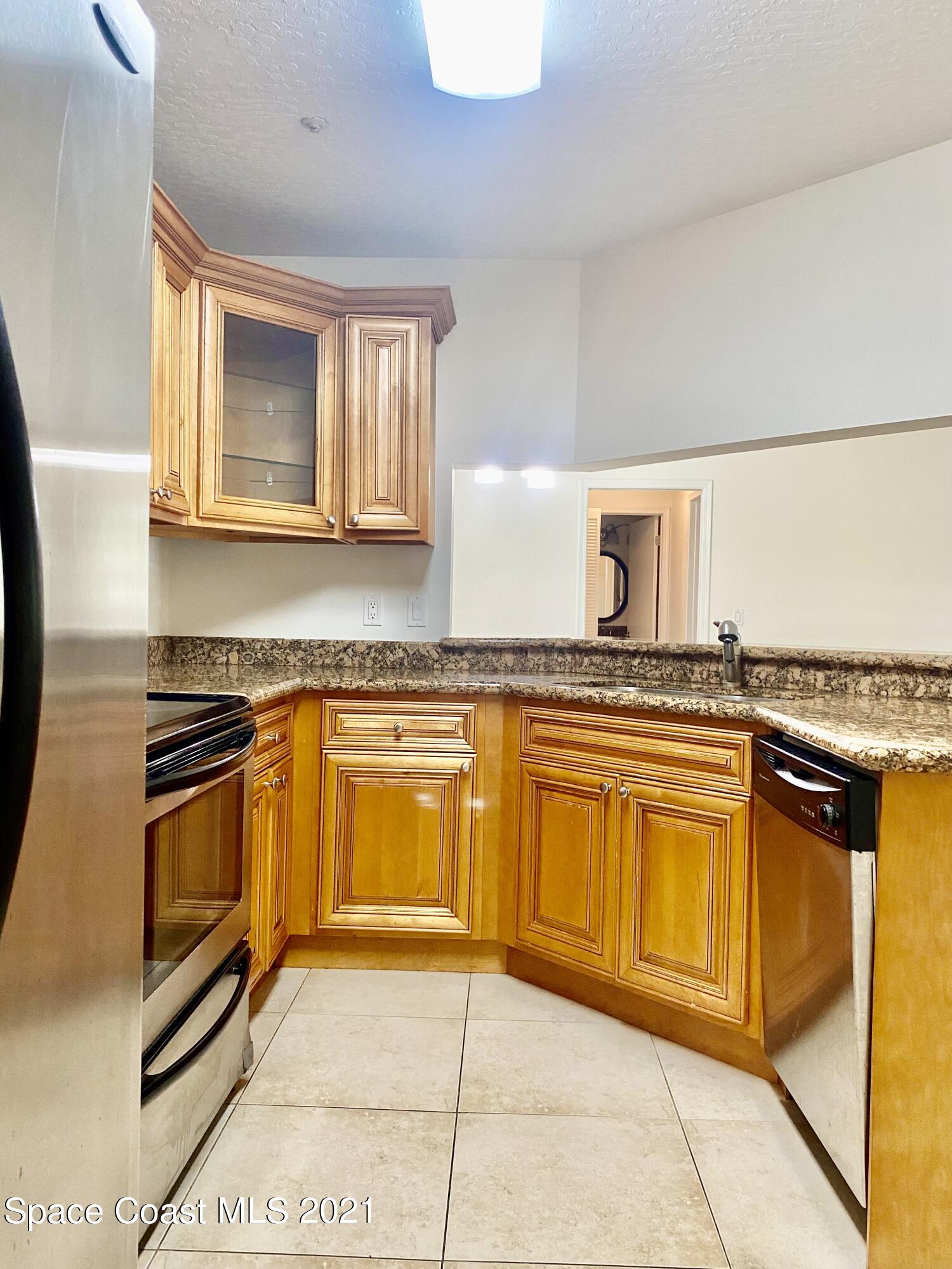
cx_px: 476
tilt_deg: -1.0
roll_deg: -1.2
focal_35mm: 26
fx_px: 953
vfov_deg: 67.3
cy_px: 634
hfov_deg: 53.1
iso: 160
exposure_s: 1/60
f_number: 1.8
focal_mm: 4.25
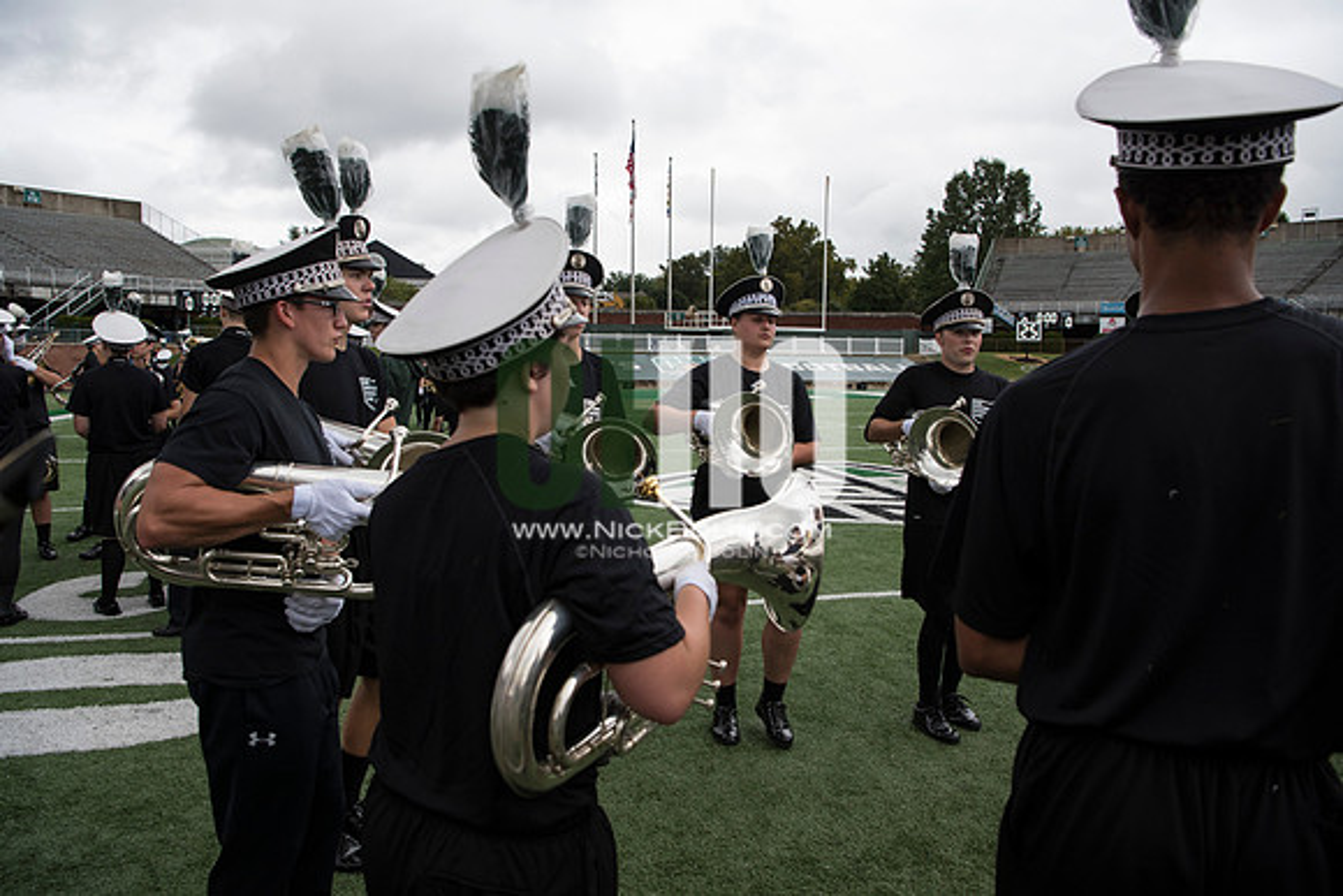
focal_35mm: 24
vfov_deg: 53.2
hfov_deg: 73.7
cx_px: 672
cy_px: 448
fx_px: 896
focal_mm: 24
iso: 640
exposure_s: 1/1600
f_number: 5.6
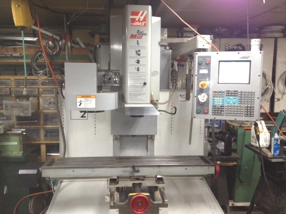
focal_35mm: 35
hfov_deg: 52.6
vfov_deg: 40.7
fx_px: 289
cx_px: 143
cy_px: 107
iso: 250
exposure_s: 1/20
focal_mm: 4.28
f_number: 2.4
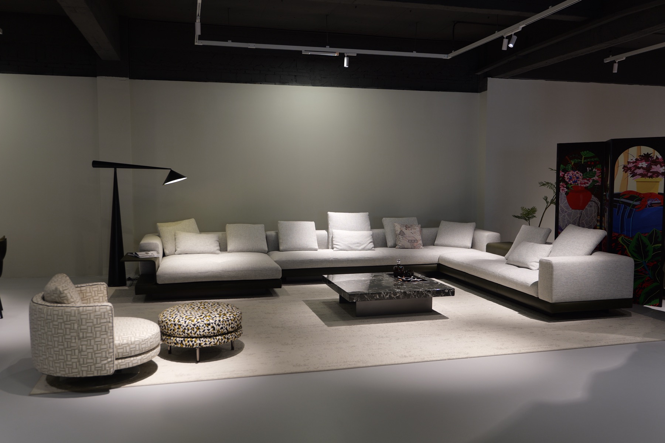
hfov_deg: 61.9
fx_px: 554
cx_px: 332
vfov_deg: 43.6
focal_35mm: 30
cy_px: 222
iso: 200
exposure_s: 1/30
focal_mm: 30
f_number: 2.8
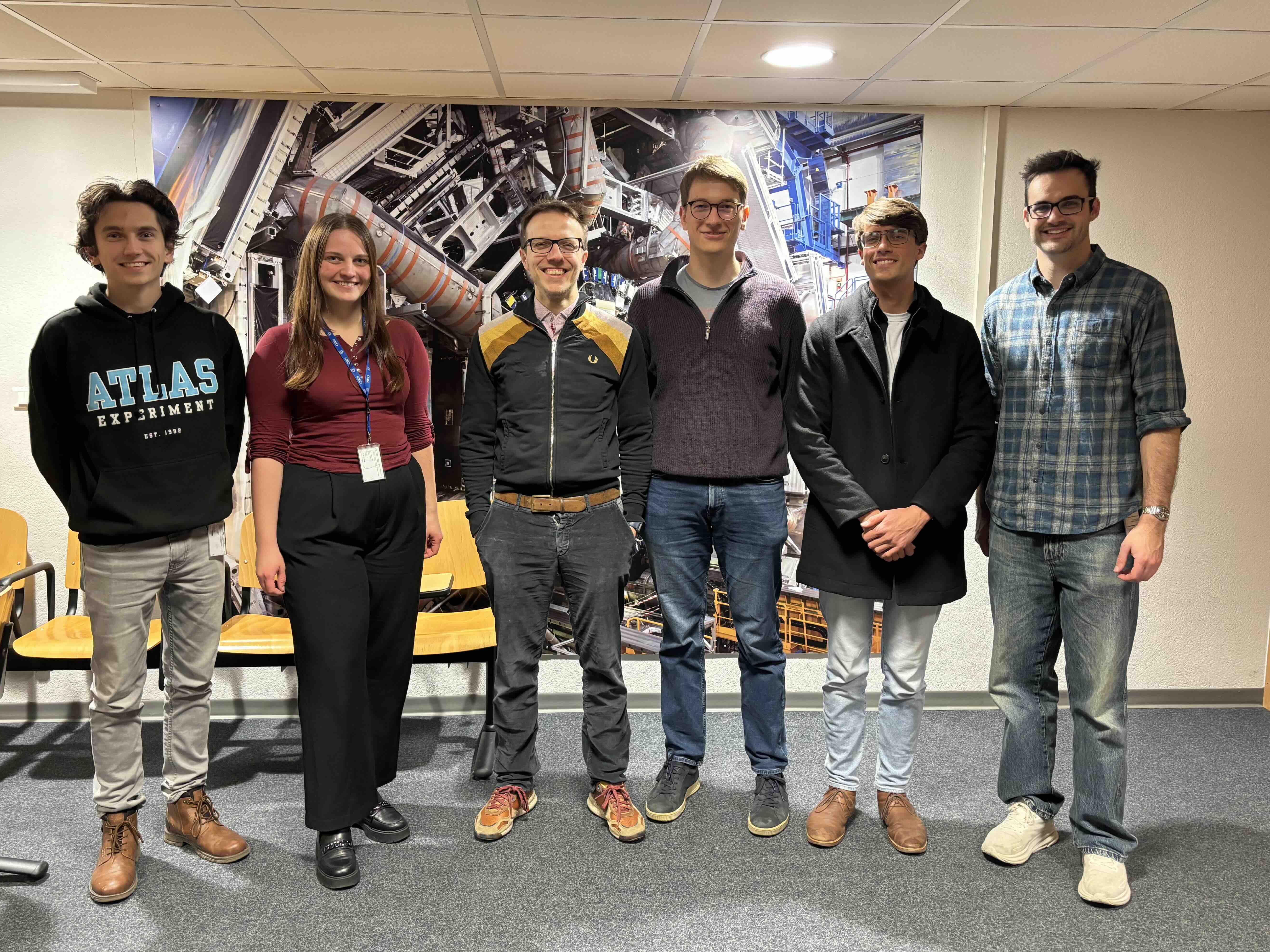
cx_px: 640
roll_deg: -0.6
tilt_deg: -8.1
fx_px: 1027
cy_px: 467
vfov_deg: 49.7
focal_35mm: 28
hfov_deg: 63.4
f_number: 1.6
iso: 320
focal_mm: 5.96
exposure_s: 1/50
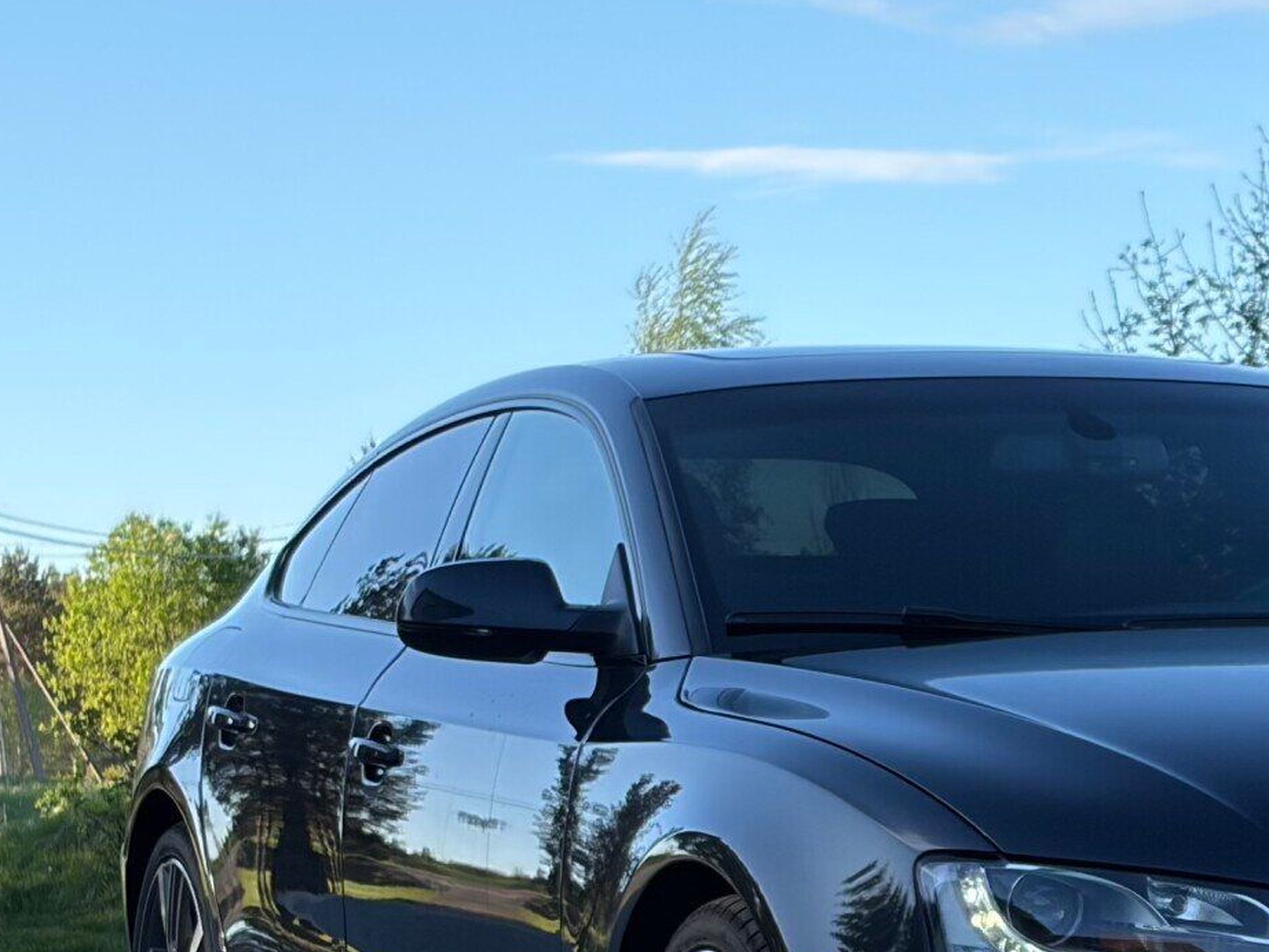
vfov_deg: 13.3
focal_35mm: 110
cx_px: 1171
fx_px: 4034
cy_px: 873
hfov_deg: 17.6
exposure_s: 1/1393
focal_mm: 5.96
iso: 32
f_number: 1.6
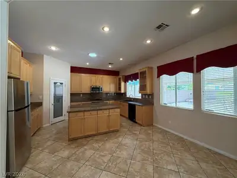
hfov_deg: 102.1
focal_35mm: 14
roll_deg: +0.4
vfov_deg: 85.7
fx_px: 96
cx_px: 118
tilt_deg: +1.0
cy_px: 89
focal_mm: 2.22
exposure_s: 1/120
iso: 250
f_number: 2.2
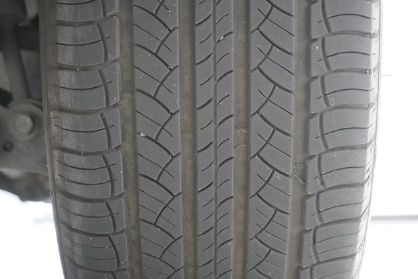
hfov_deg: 34.5
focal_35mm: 58
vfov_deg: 23.4
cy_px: 140
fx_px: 673
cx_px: 208
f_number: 5.6
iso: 6400
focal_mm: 38
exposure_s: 1/160
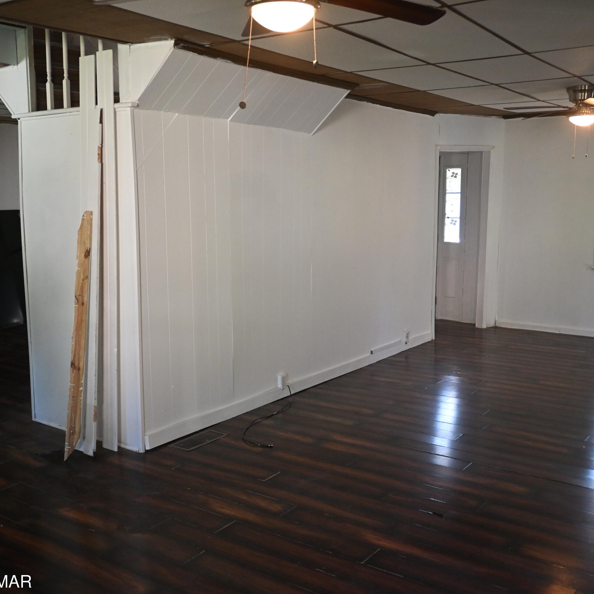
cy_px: 304
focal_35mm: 38
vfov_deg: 43.5
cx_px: 279
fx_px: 744
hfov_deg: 43.5
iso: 1400
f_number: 3.8
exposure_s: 1/125
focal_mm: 19.5
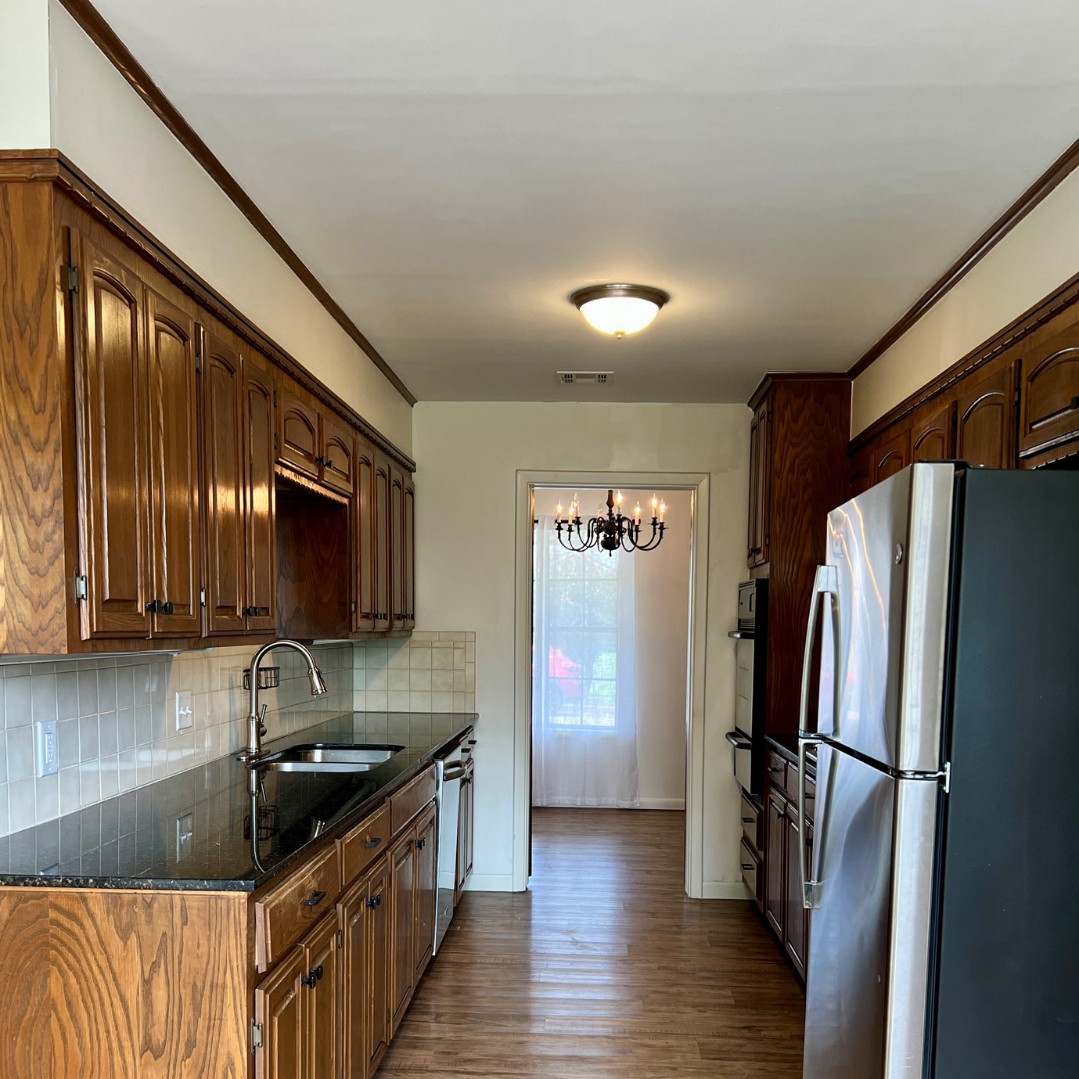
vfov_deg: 50.1
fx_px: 1128
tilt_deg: -4.3
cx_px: 555
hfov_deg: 51.1
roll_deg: +0.1
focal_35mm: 32
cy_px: 725
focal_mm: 5.7
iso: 100
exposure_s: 1/120
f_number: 1.5
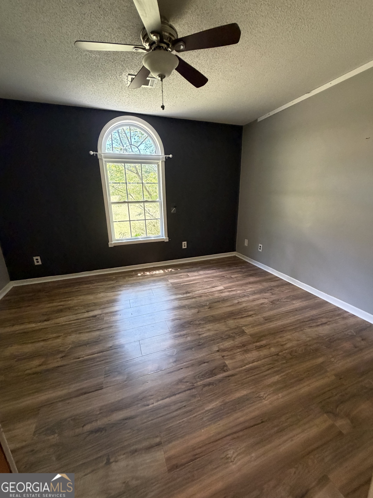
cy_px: 249
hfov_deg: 85.7
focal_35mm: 14
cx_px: 186
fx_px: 201
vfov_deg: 102.1
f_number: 2.2
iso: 500
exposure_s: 1/60
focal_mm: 2.22
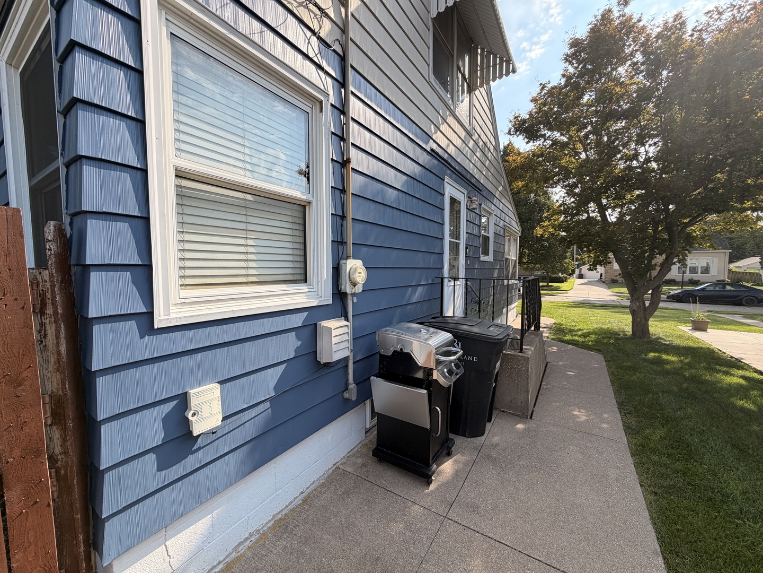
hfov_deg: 102.1
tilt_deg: -3.3
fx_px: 309
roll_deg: +0.7
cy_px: 286
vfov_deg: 85.7
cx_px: 382
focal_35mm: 14
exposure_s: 1/770
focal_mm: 2.22
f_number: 2.2
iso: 40
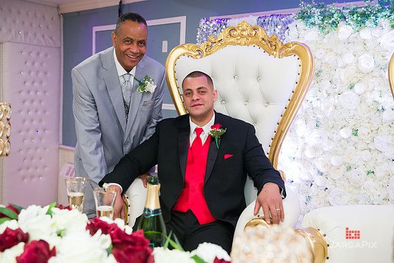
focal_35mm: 40
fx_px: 438
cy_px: 132
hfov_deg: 48.4
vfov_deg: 33.4
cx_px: 197
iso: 1250
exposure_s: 1/125
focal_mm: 40
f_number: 4
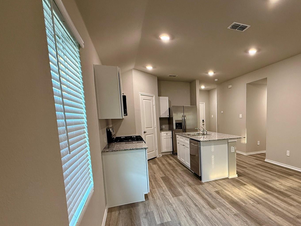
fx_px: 183
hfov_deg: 75.2
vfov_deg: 62.7
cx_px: 212
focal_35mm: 21
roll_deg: +1.1
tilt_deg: -6.6
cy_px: 139
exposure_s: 1/60
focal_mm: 2.22
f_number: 2.2
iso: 250
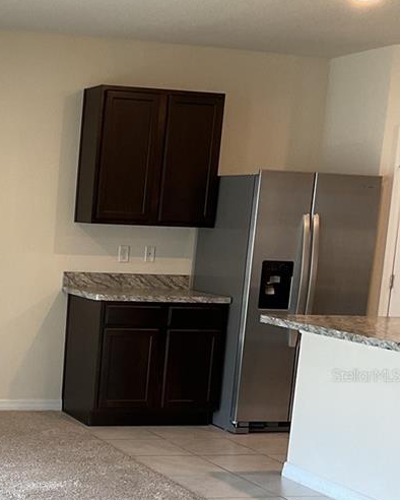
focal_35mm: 69
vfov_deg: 27.1
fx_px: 1020
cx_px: -53
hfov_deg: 21.0
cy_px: 375
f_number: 1.8
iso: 50
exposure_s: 1/60
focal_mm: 3
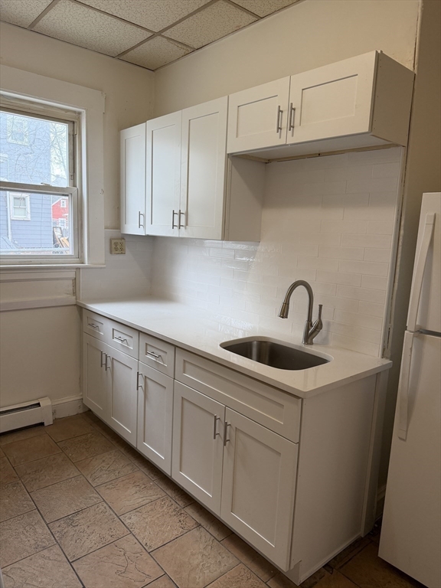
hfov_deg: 56.8
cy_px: 294
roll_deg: -2.9
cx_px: 220
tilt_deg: -8.6
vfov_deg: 71.6
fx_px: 408
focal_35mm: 24
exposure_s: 1/120
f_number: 1.78
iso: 160
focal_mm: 6.76
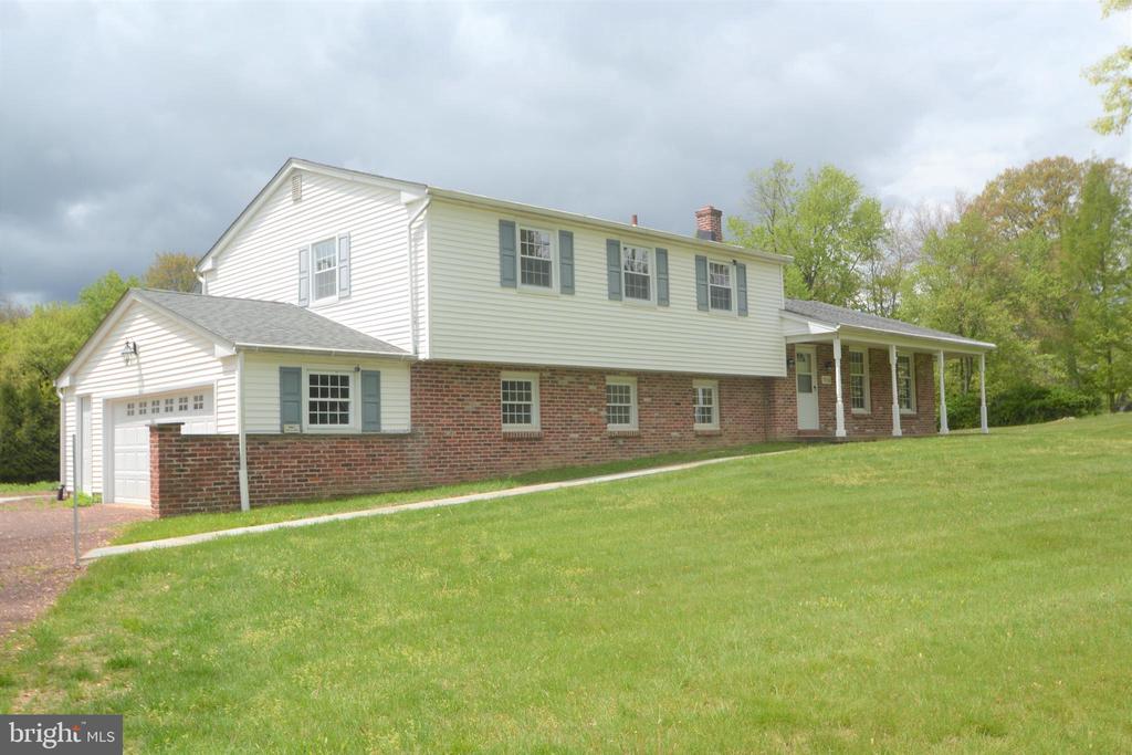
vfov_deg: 43.6
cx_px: 566
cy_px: 378
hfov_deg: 61.9
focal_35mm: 30
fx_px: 943
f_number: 7.1
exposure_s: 1/200
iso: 100
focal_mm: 20
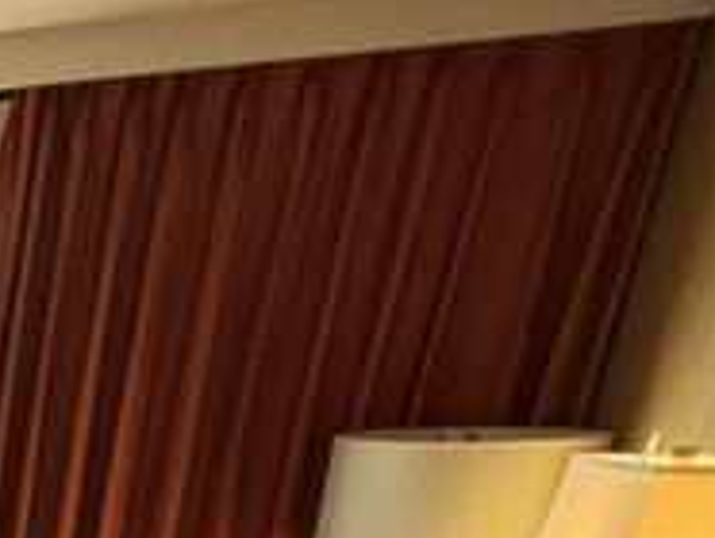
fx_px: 1593
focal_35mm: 77
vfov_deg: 15.4
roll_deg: +0.6
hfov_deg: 17.5
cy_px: 1072
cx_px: -742
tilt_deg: -22.9
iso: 200
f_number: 2.2
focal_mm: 2.22
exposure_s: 1/60
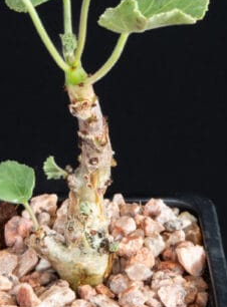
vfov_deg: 14.7
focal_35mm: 135
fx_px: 1192
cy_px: 103
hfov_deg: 10.9
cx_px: 71
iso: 100
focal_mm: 60
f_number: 36
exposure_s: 6
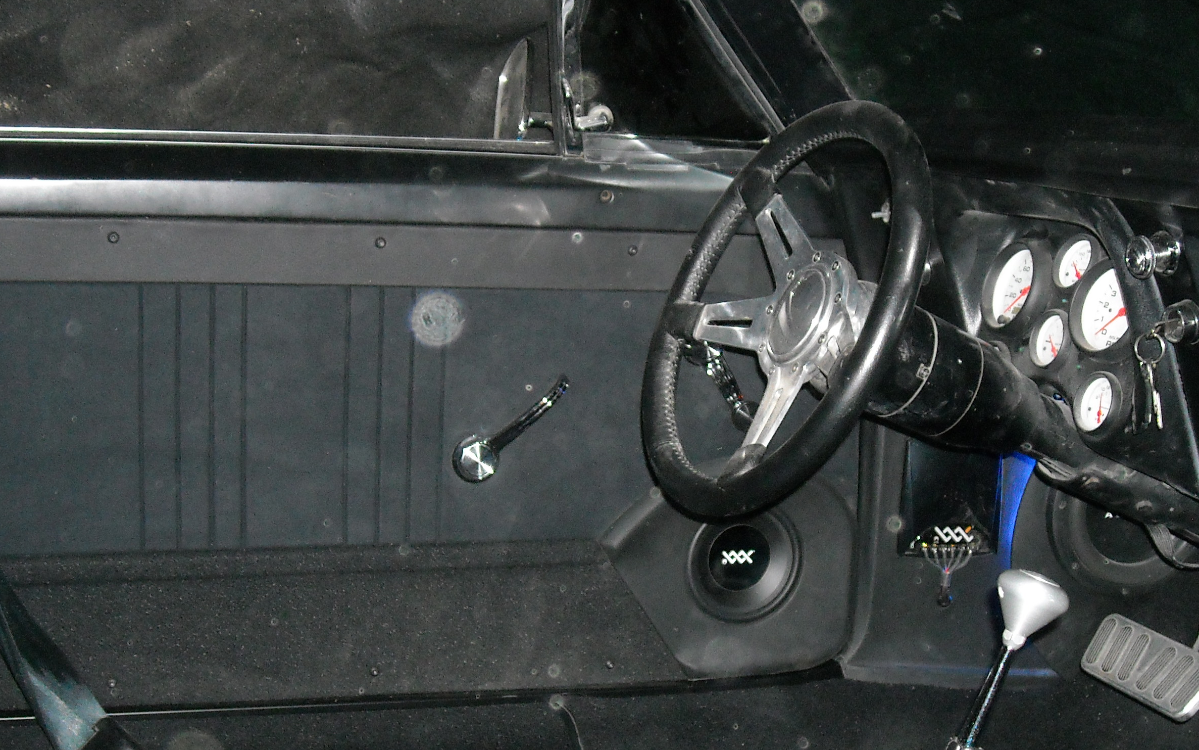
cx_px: 688
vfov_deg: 25.3
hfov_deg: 39.5
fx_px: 1667
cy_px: 468
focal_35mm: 51
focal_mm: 5.7
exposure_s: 1/60
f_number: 2.8
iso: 400
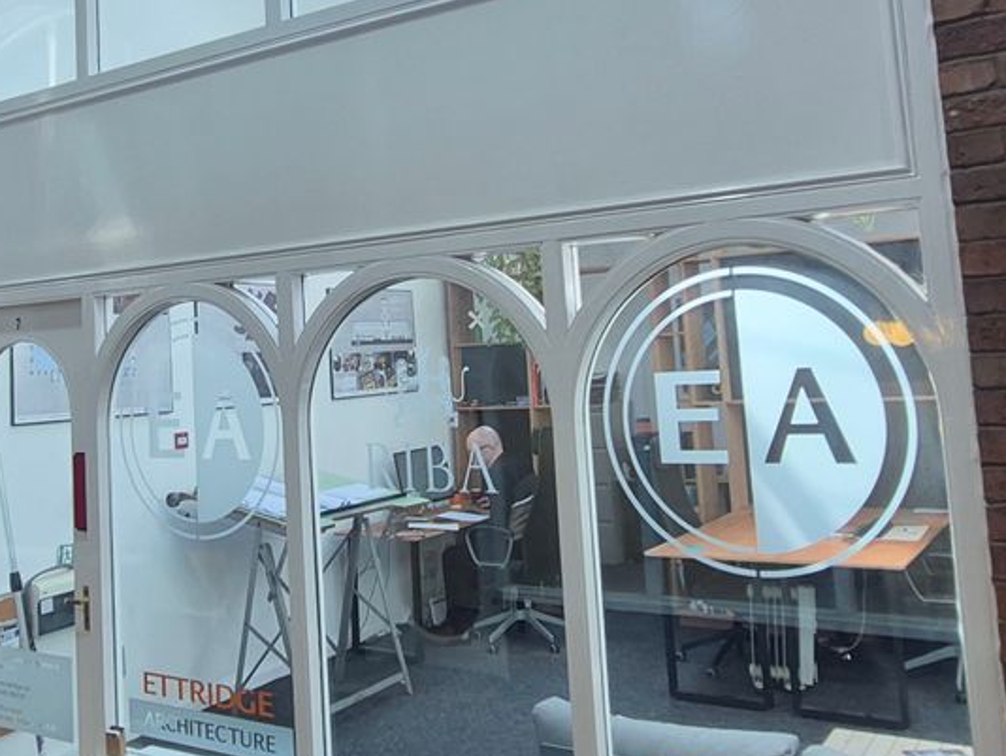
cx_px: 356
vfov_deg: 50.5
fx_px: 785
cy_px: 257
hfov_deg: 64.0
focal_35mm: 27
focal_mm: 1.74
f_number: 2.2
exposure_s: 1/50
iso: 50
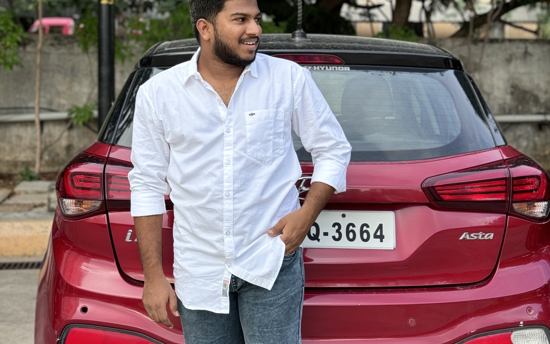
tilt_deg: -3.5
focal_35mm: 68
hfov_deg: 30.2
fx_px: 1019
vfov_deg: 19.0
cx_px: 275
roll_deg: +0.3
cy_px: 92
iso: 64
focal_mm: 6.76
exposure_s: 1/174
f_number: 1.78
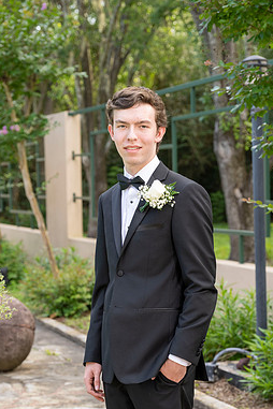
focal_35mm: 91
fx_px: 1035
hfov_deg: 15.0
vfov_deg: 22.4
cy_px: 231
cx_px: 157
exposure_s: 1/200
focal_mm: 77
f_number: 5
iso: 500
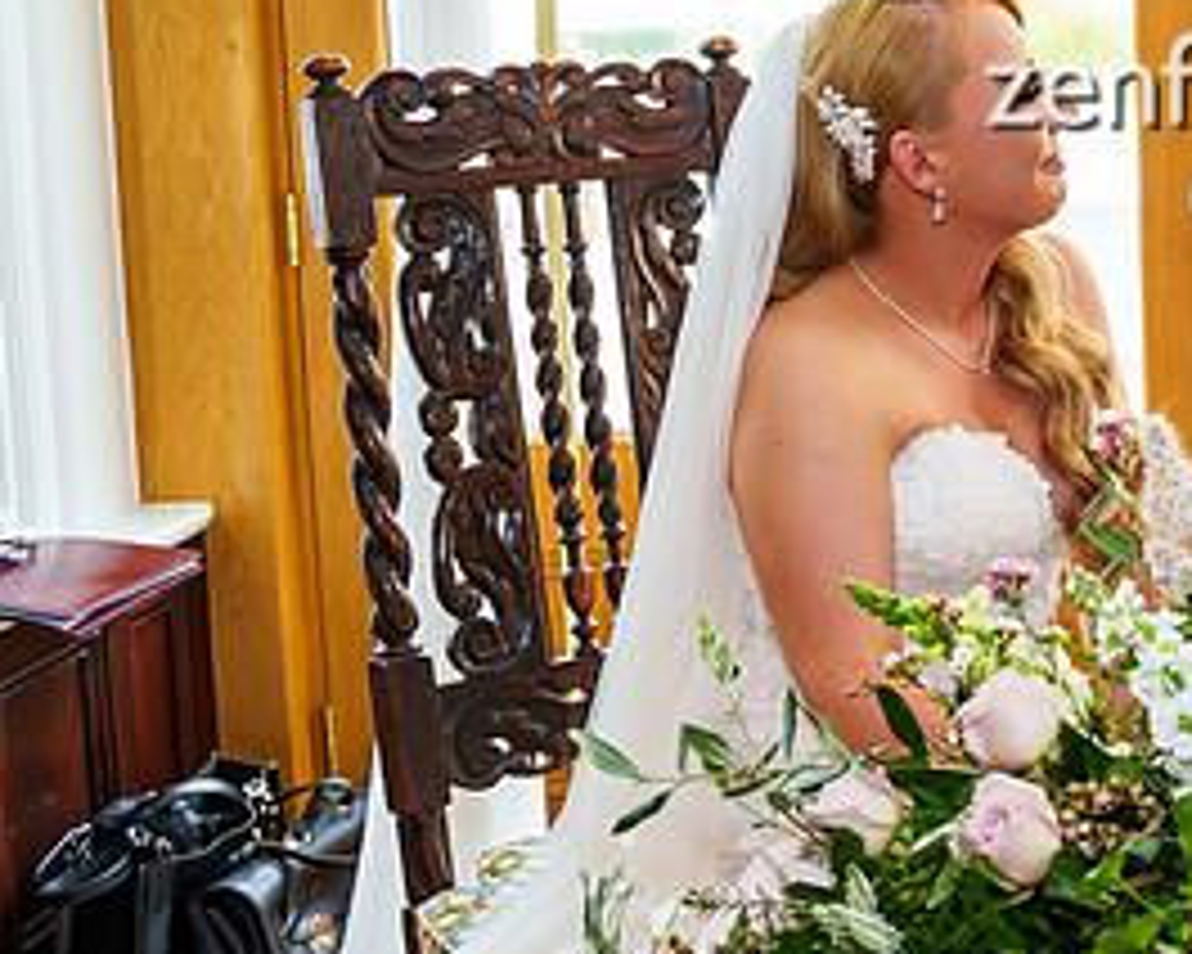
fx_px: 2399
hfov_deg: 24.7
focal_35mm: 68
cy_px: 239
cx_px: 1502
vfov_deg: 22.3
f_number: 3.5
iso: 800
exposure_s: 1/250
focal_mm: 28
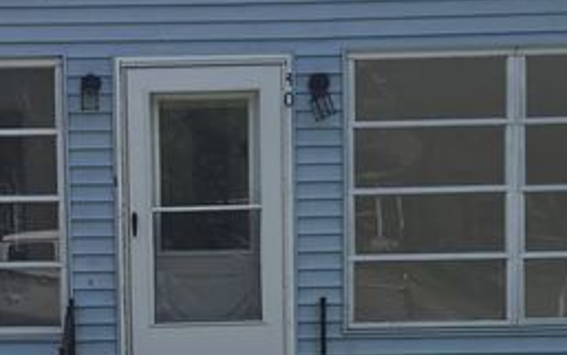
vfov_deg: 13.3
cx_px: 174
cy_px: 342
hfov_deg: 21.3
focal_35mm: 97
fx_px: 1500
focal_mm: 5.4
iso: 25
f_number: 1.8
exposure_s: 1/2094
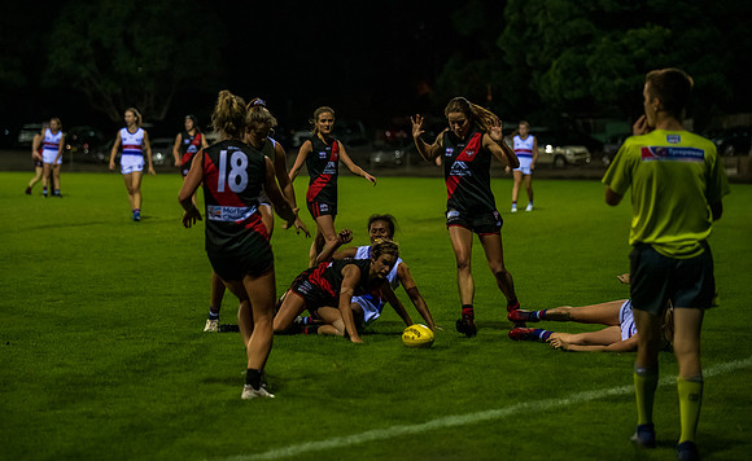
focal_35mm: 128
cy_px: 255
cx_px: 361
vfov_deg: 10.1
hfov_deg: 16.4
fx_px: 2606
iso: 3200
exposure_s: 1/640
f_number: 2.8
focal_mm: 116
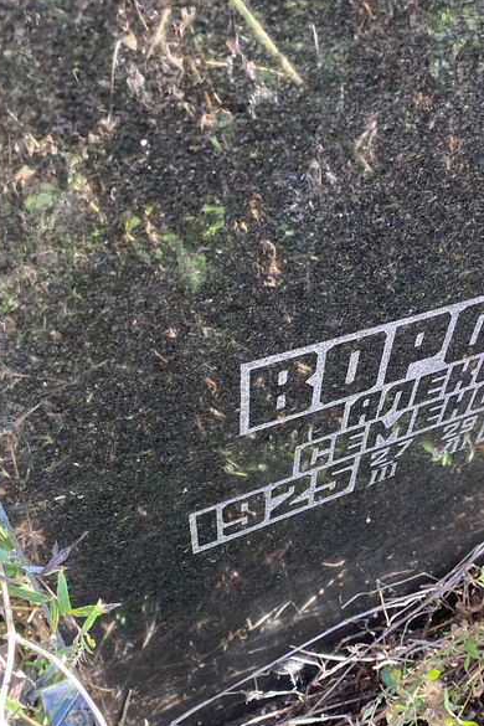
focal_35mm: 37
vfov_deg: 51.9
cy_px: 367
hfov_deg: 34.9
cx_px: 385
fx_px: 746
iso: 125
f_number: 1.8
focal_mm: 4.25
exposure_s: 1/116
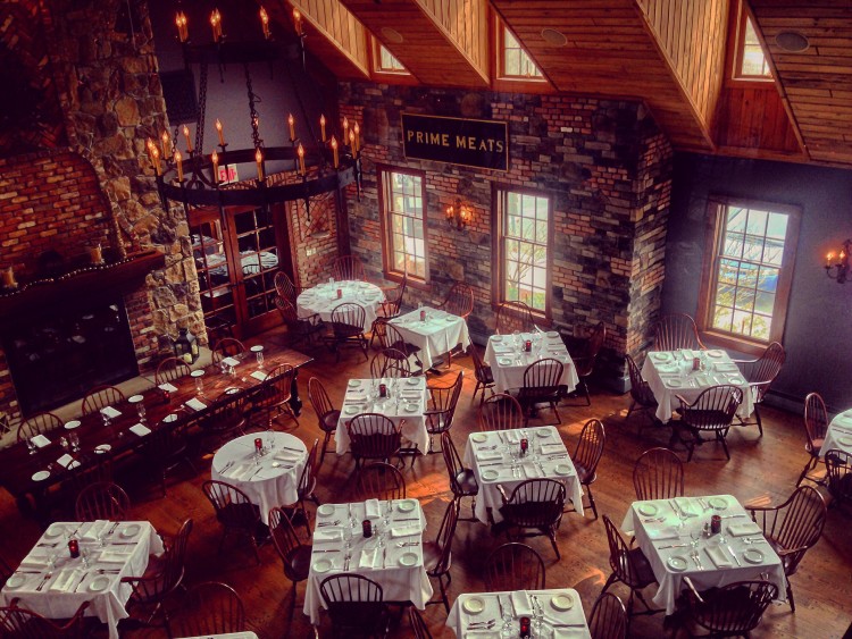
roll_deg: +3.7
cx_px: 426
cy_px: 320
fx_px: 812
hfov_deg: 55.3
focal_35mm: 33
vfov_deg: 43.0
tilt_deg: -22.6
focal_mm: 4.12
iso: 50
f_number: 2.4
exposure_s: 1/20
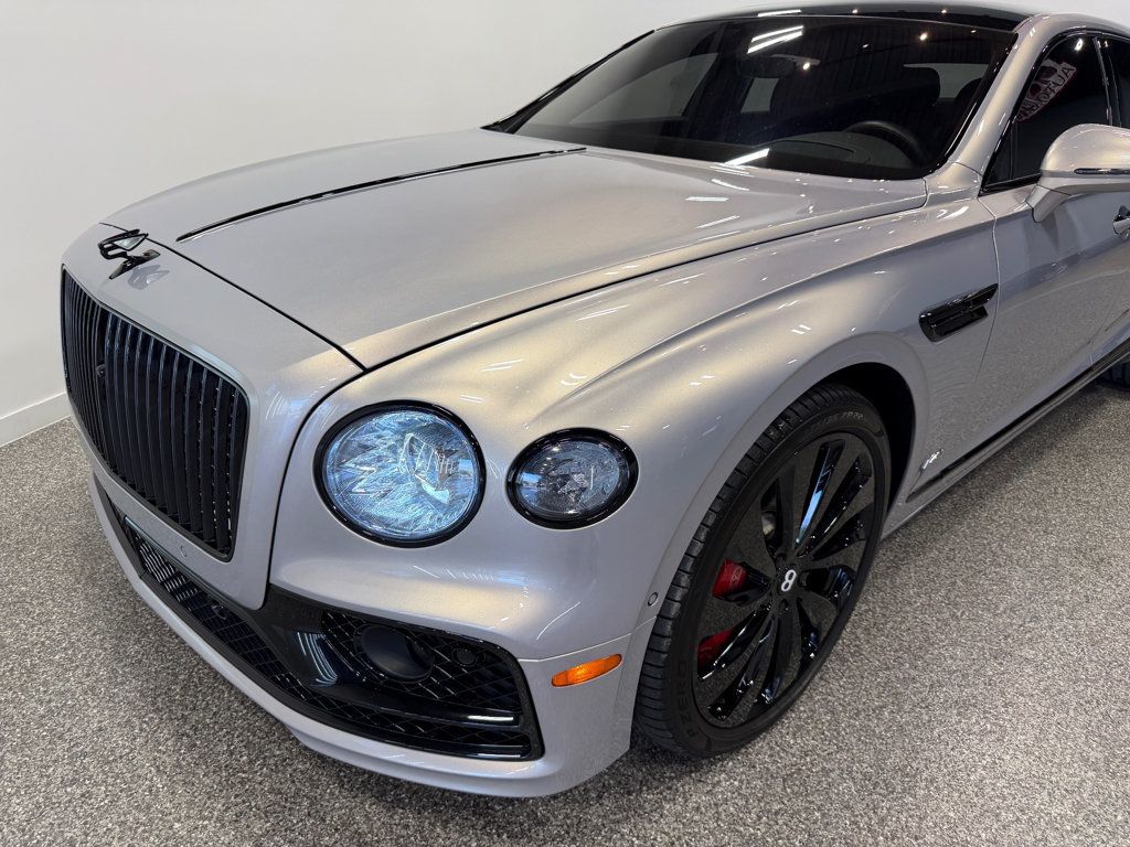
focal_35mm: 24
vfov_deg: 56.8
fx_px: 783
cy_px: 424
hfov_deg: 71.6
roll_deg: -2.8
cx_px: 565
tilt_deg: -23.6
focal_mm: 6.76
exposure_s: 1/254
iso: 64
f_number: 1.78
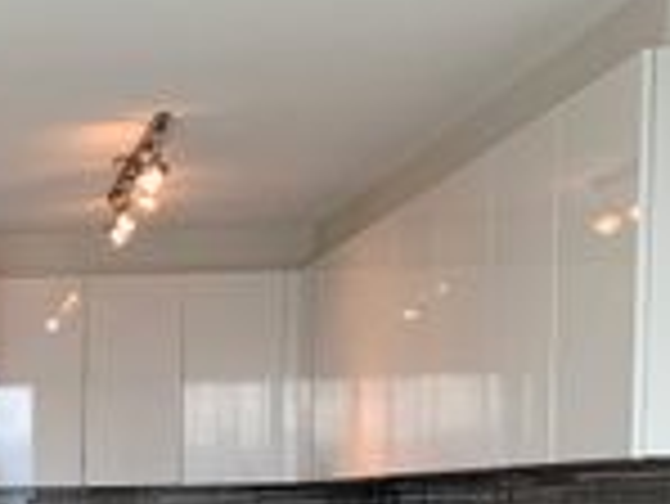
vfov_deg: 16.0
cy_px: 677
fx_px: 1685
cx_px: -90
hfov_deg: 21.2
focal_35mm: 87
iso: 64
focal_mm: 4.25
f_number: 1.8
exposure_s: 1/120
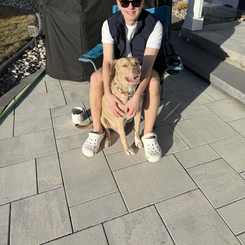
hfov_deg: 55.6
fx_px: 232
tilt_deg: -26.7
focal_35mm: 29
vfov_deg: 54.7
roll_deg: -0.3
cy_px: 85
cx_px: 125
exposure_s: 1/5319
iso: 80
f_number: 1.78
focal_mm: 6.76
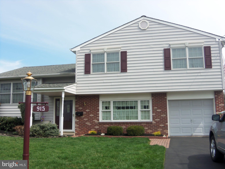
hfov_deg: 49.0
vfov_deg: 37.7
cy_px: 84
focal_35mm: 38
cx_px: 112
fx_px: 247
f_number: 4.3
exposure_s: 1/320
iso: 64
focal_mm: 6.8
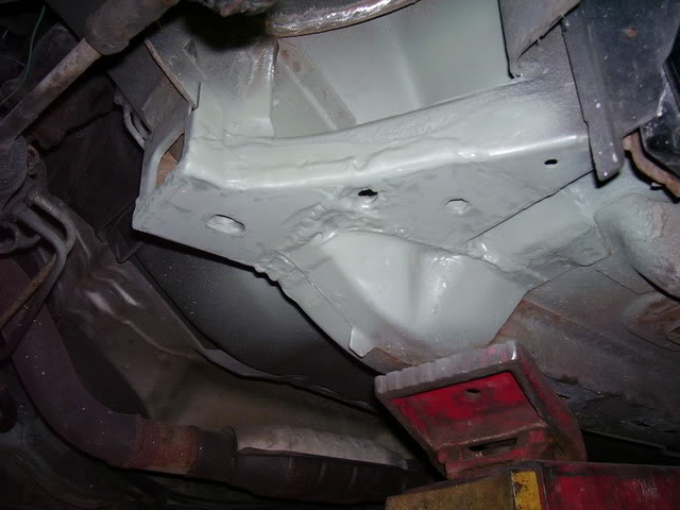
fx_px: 668
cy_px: 255
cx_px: 340
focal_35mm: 34
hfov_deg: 54.0
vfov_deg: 41.8
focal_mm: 5.6
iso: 125
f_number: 2.7
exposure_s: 1/60
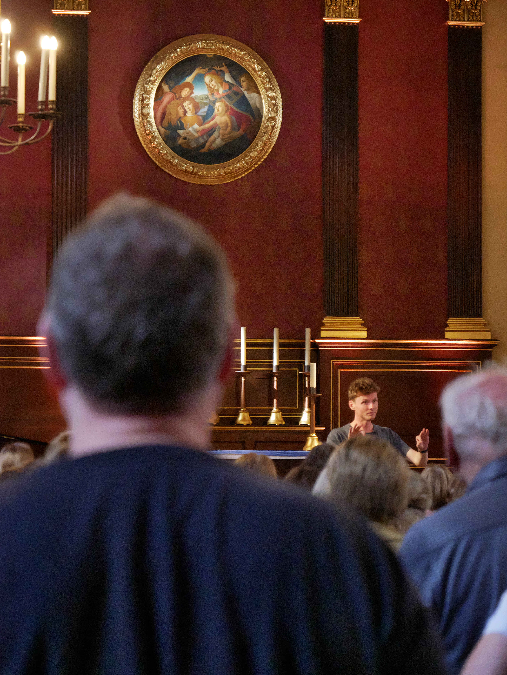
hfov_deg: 12.4
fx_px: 2342
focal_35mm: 120
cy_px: 338
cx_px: 254
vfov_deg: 16.4
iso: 3200
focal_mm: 60
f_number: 4
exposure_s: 1/200
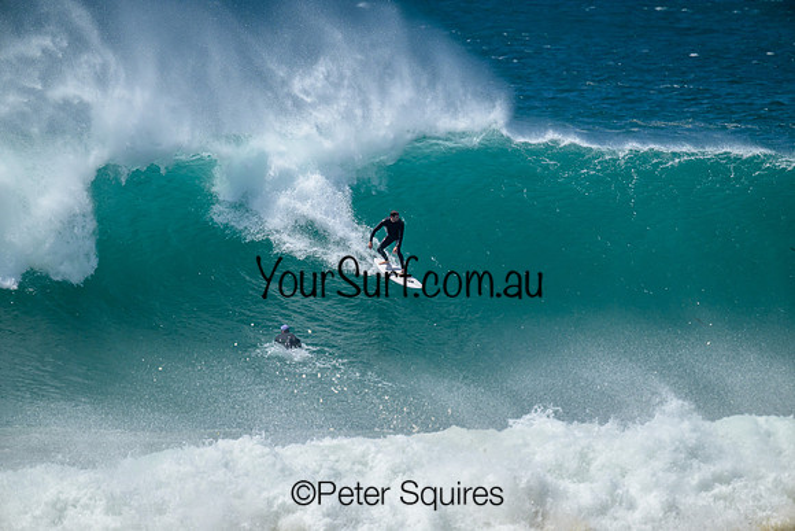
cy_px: 266
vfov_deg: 2.5
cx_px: 398
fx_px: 12369
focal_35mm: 560
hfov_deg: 3.7
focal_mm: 560
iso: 1000
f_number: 8
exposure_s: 1/2000
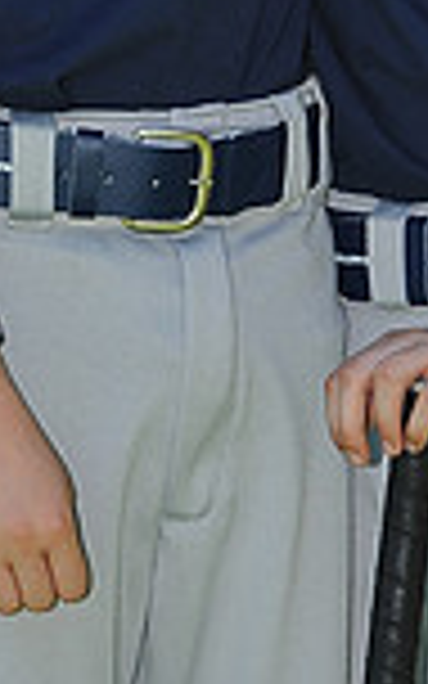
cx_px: 234
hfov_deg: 2.5
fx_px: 9779
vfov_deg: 4.0
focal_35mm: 524
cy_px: -378
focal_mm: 135
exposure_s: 1/800
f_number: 4.5
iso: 200
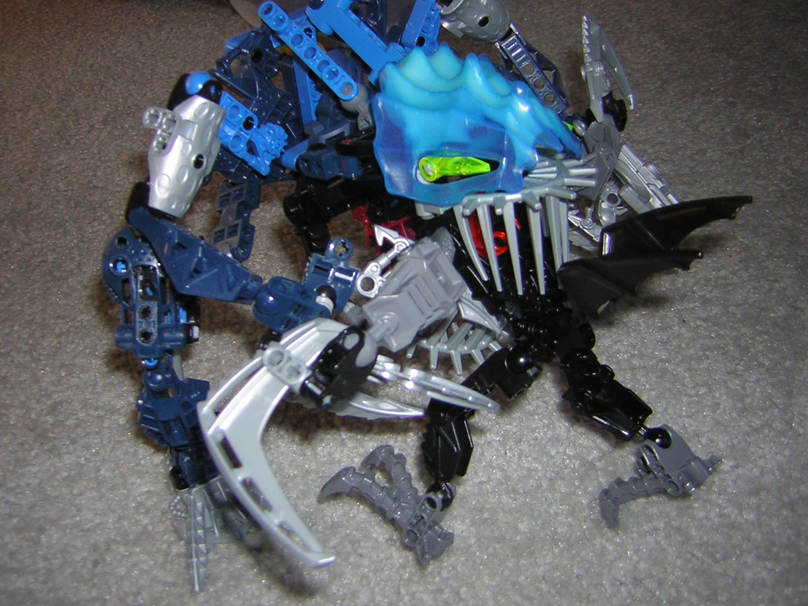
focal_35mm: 38
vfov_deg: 37.7
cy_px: 302
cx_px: 408
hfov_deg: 49.0
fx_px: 887
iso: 50
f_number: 2.6
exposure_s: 1/60.1
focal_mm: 4.7
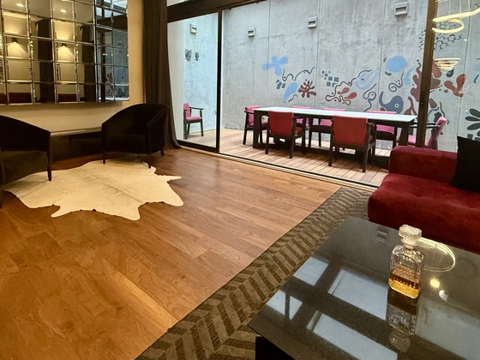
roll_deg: -0.6
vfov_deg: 64.1
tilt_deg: -5.3
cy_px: 117
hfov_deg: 81.5
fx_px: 277
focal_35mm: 20
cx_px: 214
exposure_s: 1/60
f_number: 2.2
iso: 500
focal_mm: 2.22
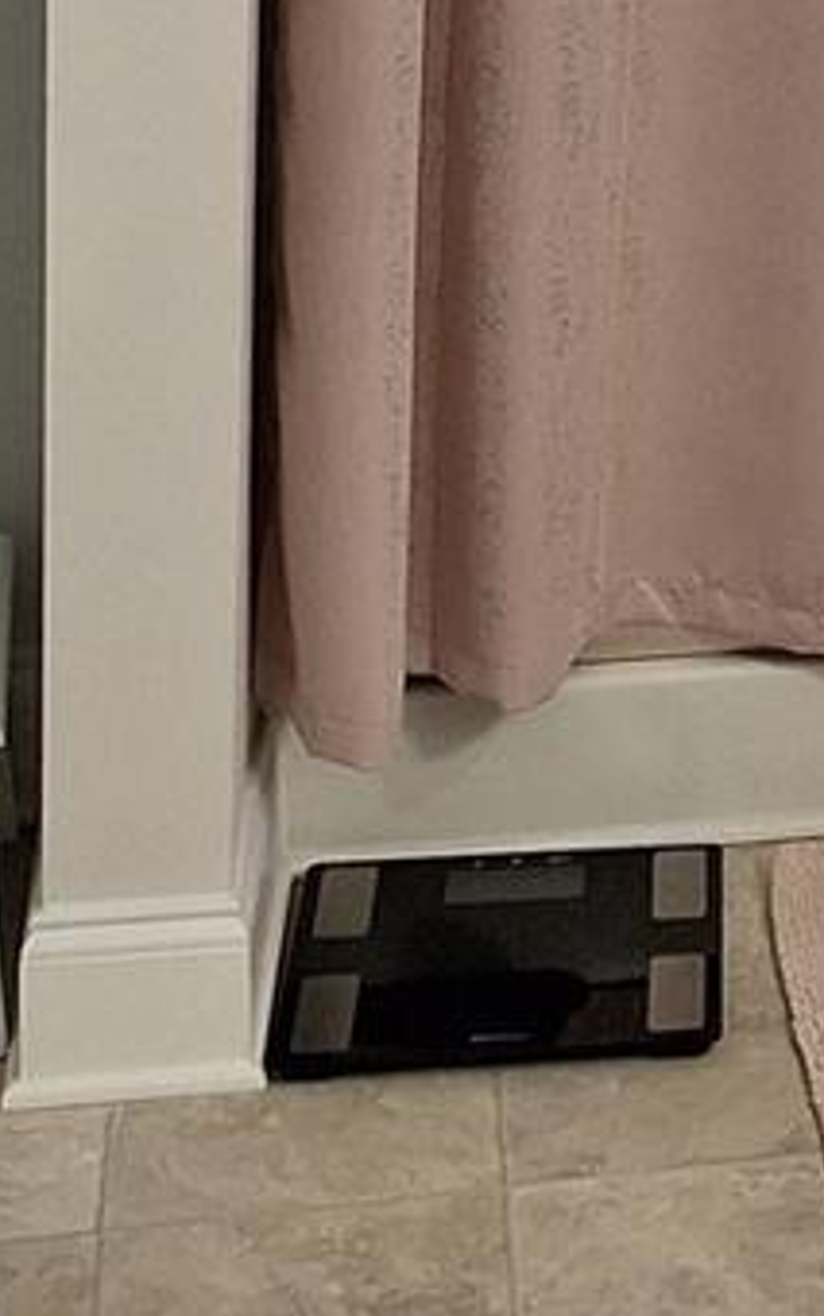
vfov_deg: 18.2
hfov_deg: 10.4
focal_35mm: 110
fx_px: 3946
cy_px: -166
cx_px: 1930
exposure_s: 1/60
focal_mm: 5.54
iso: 64
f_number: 1.8
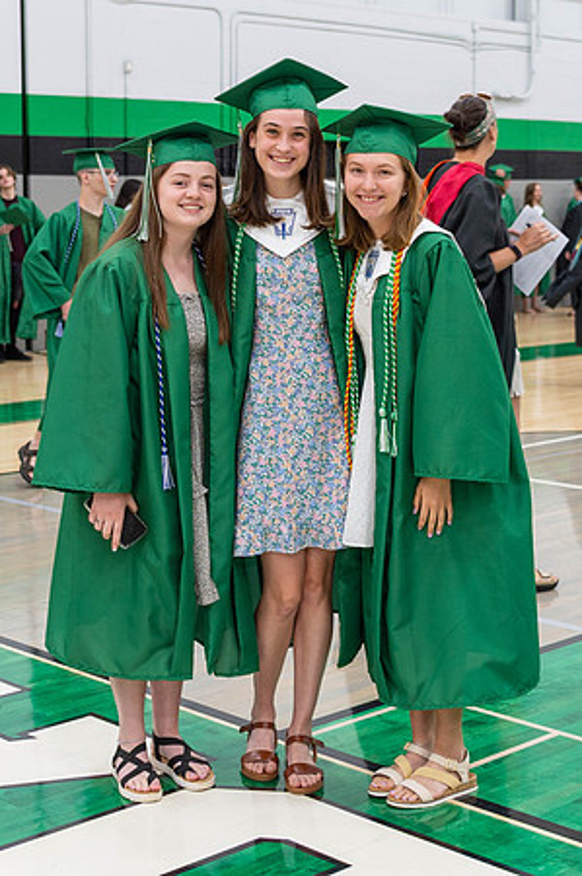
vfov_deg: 29.9
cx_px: 292
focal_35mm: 67
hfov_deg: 20.2
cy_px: 306
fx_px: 1633
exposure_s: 1/200
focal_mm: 32
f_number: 2.8
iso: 500
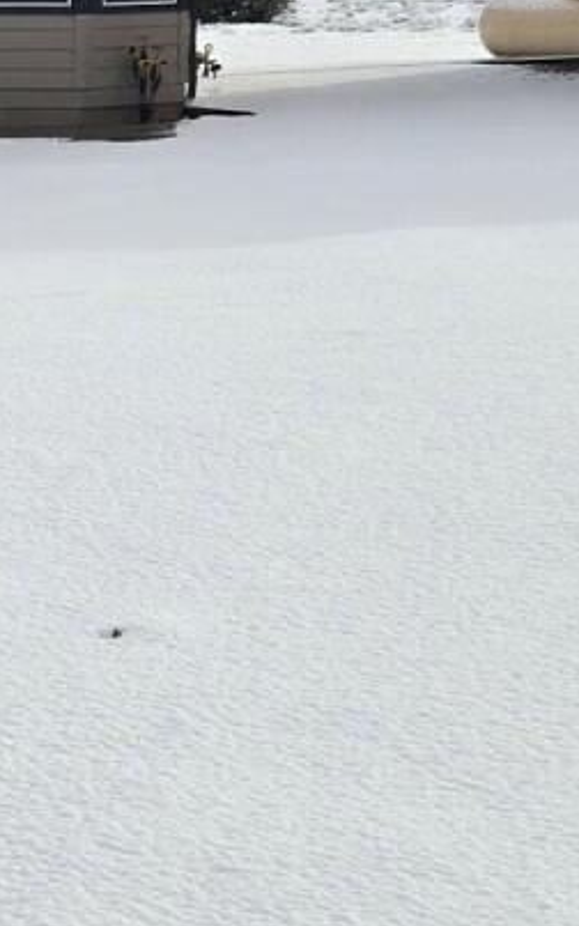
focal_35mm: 121
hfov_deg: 10.2
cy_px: 395
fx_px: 3054
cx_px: -453
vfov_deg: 17.2
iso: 25
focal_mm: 5.4
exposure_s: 1/2302
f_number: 1.8
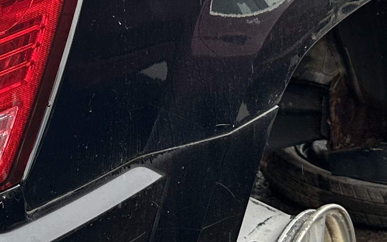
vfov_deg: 10.9
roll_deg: +1.3
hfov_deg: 16.6
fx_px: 1255
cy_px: -3
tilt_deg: -15.7
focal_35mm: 119
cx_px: -115
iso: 80
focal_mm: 6.86
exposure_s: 1/431
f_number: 1.78
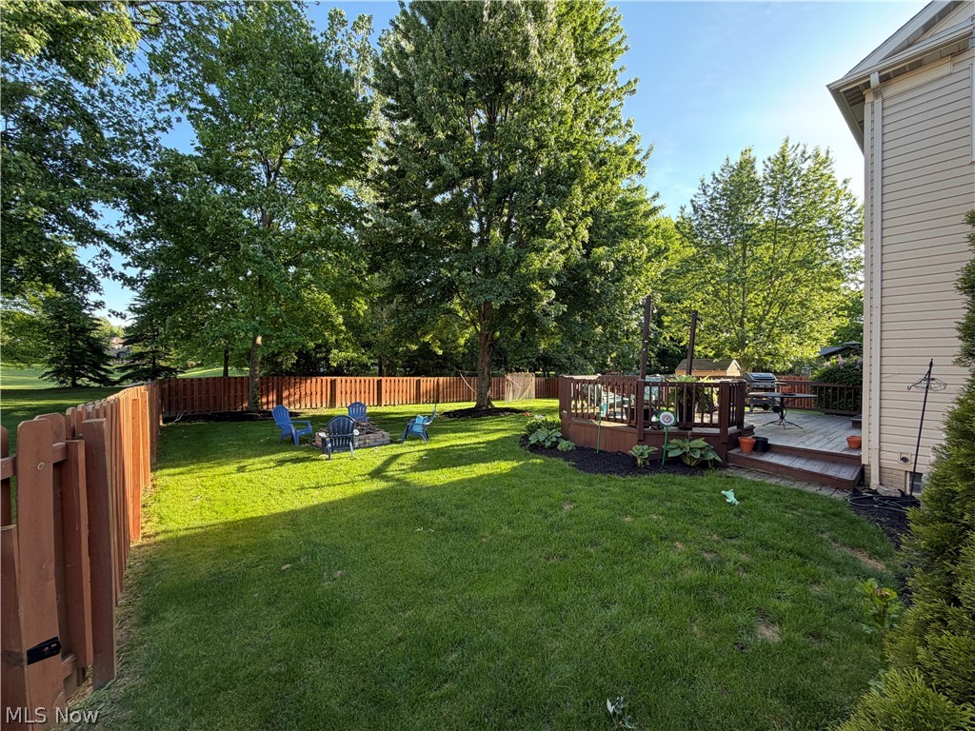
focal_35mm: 14
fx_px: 394
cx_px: 488
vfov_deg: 85.7
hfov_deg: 102.1
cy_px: 366
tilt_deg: -0.1
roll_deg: -0.4
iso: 50
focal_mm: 2.22
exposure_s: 1/121
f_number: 2.2
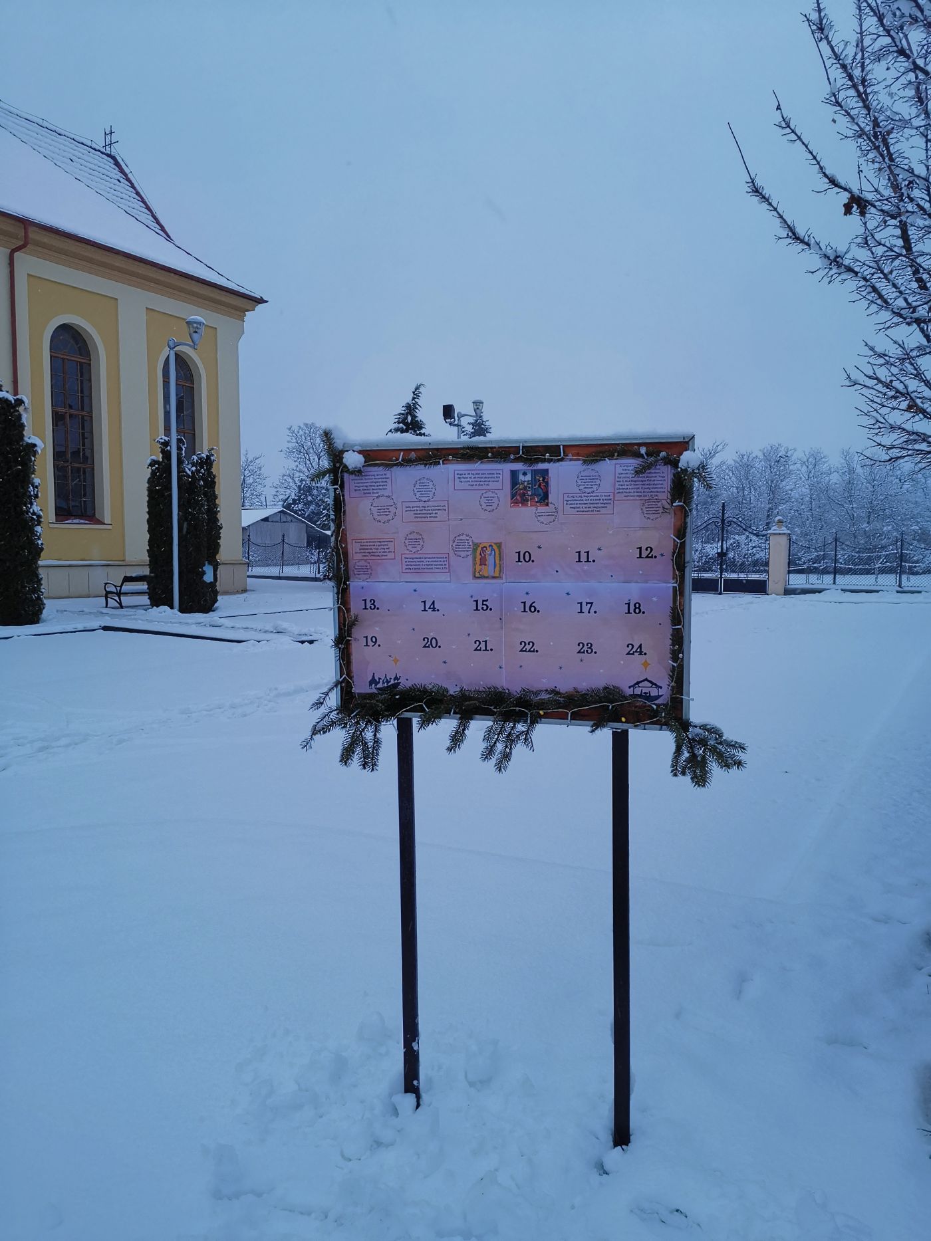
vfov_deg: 65.3
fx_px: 968
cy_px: 620
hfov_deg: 51.3
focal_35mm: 27
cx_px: 466
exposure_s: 1/100
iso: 125
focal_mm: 4.75
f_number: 1.8
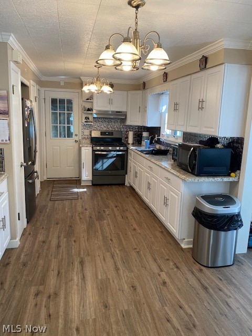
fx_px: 252
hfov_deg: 53.1
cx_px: 126
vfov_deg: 67.3
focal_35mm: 26
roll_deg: -1.6
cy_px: 168
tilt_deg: -10.4
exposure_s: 1/120
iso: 125
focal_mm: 4.25
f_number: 1.8
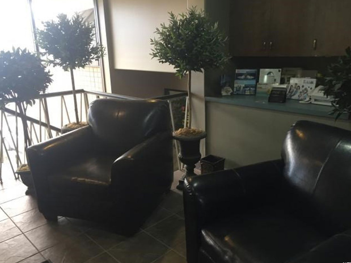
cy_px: 130
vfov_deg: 46.8
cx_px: 180
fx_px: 304
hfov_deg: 60.0
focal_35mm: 30
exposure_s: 1/30
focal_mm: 4.15
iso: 100
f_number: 2.2
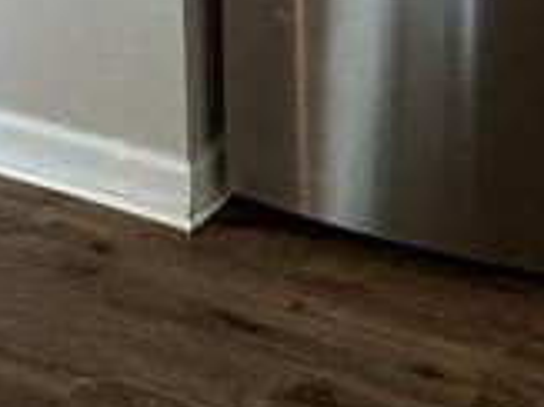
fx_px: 1382
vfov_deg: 12.5
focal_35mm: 88
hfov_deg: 20.5
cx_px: 684
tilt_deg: -6.0
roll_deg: +0.0
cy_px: -614
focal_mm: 2.22
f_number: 2.2
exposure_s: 1/120
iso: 250
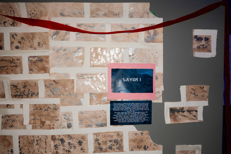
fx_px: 154
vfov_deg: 53.1
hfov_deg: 73.7
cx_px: 116
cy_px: 77
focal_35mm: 24
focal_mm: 9
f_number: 4.5
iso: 640
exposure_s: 1/160
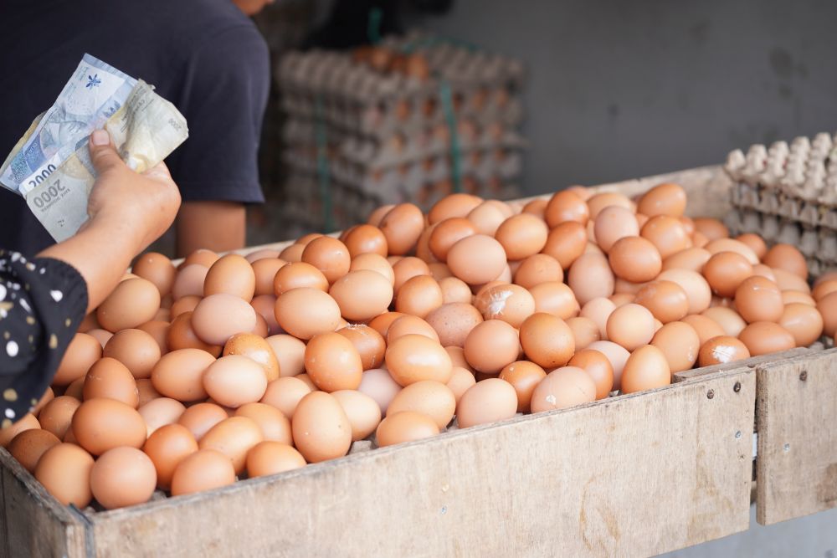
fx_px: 1953
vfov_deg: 16.3
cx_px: 418
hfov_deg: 24.2
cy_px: 279
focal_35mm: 84
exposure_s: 1/160
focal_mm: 56
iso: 100
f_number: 2.5
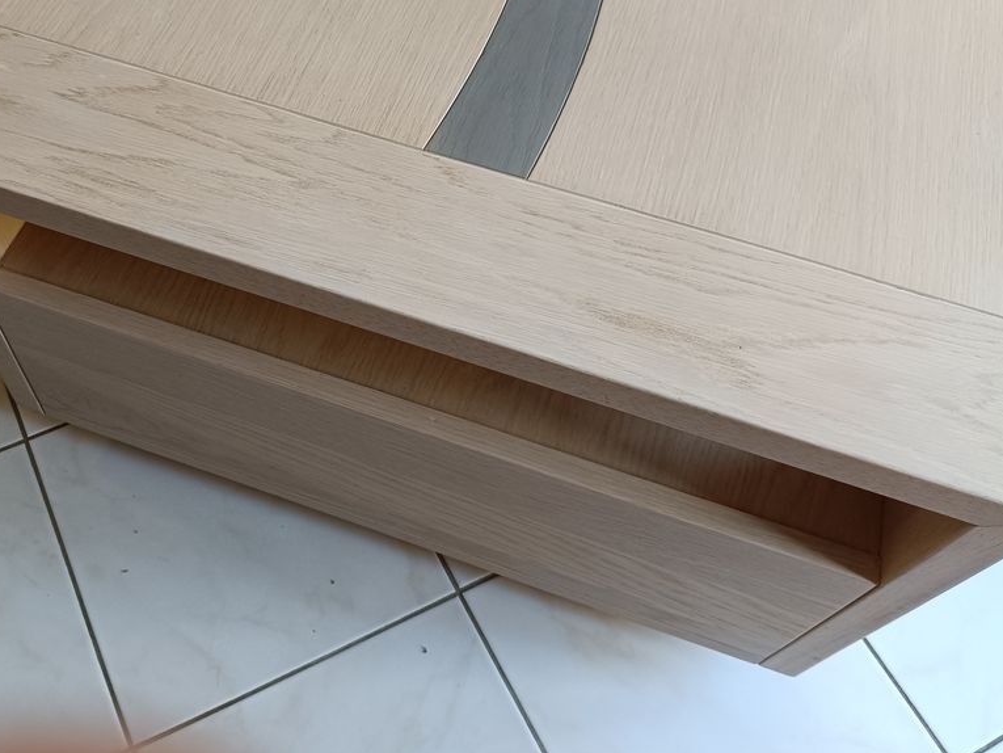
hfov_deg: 53.3
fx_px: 985
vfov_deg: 41.7
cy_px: 314
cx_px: 367
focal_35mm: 34
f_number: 1.5
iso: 478
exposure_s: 1/101
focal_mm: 4.94
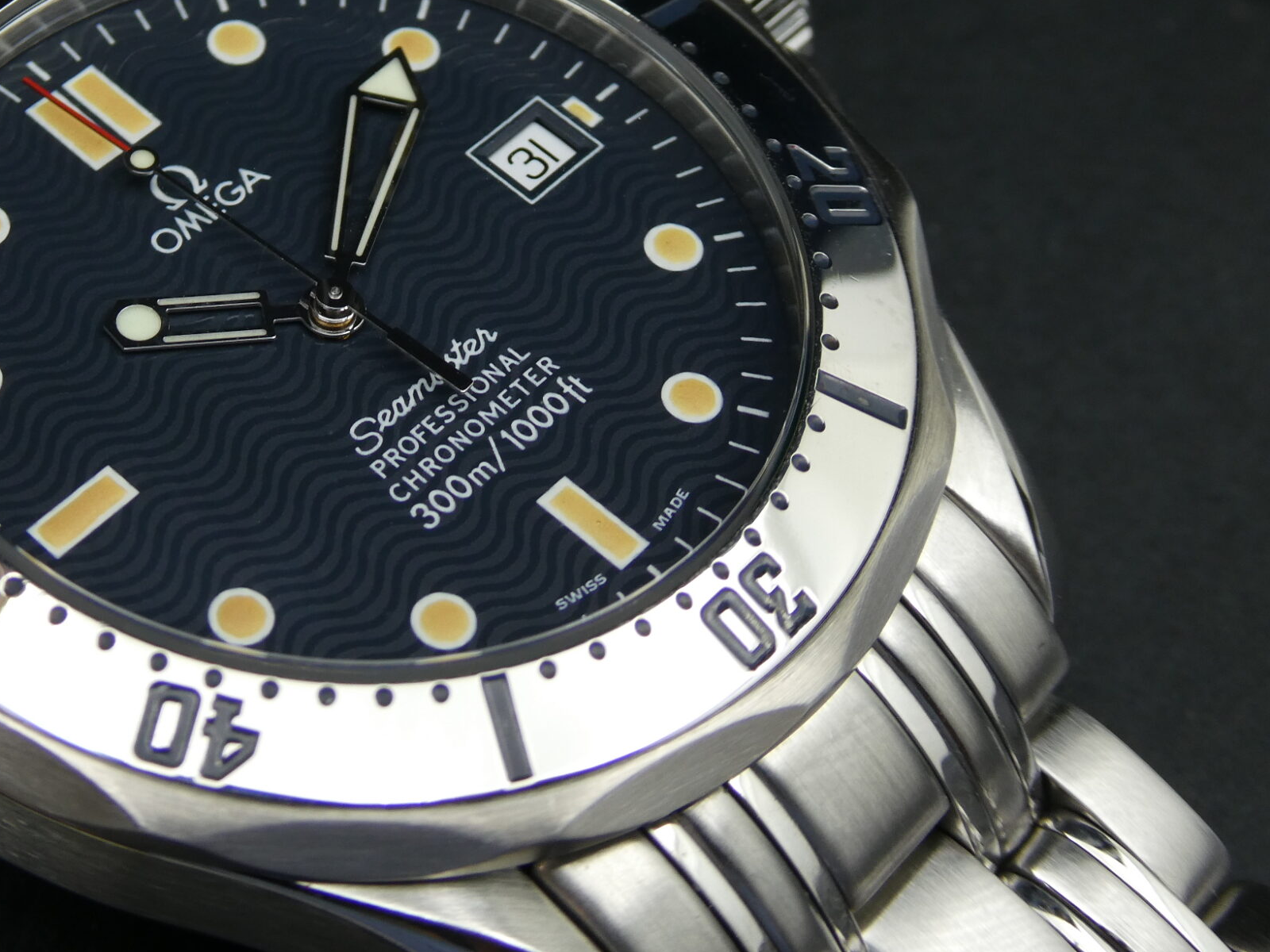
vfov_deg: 18.4
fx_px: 2935
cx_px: 318
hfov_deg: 24.2
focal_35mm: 80
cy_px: 302
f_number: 4.1
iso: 100
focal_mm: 9
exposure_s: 1/80
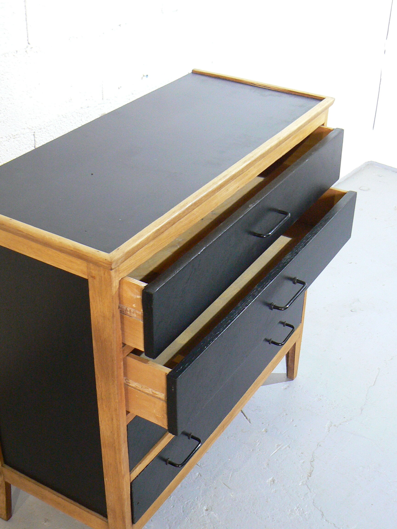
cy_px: 264
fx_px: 719
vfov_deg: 40.4
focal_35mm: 47
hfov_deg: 30.9
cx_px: 198
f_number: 2.8
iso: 200
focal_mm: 6.4
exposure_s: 1/13
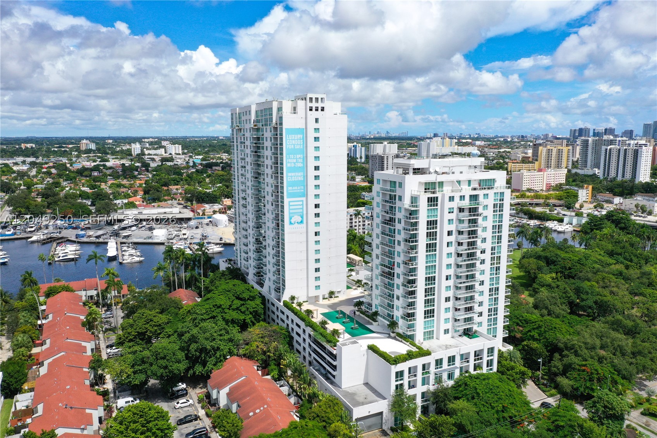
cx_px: 328
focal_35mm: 28
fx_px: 511
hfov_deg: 65.5
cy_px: 219
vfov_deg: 46.4
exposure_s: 1/500
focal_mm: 10.26
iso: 100
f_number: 6.3
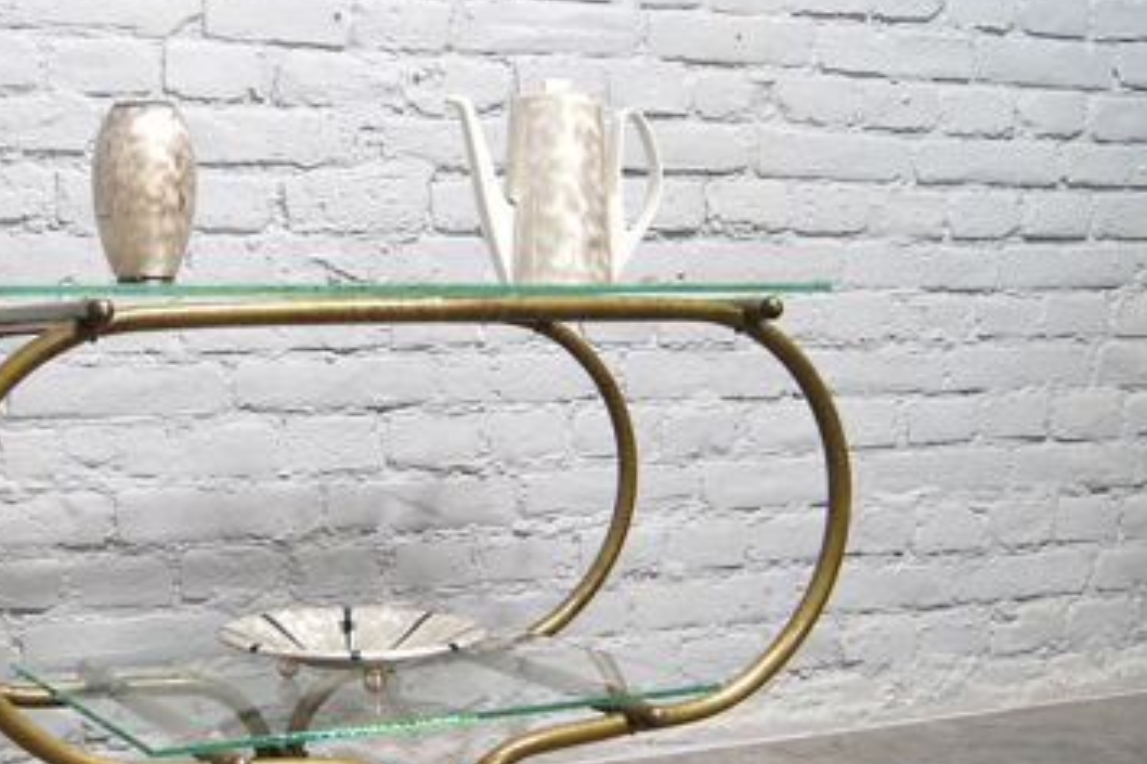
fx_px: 1624
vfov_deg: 26.4
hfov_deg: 37.1
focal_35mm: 51
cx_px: 175
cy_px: 418
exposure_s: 1/40
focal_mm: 20
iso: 400
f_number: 4
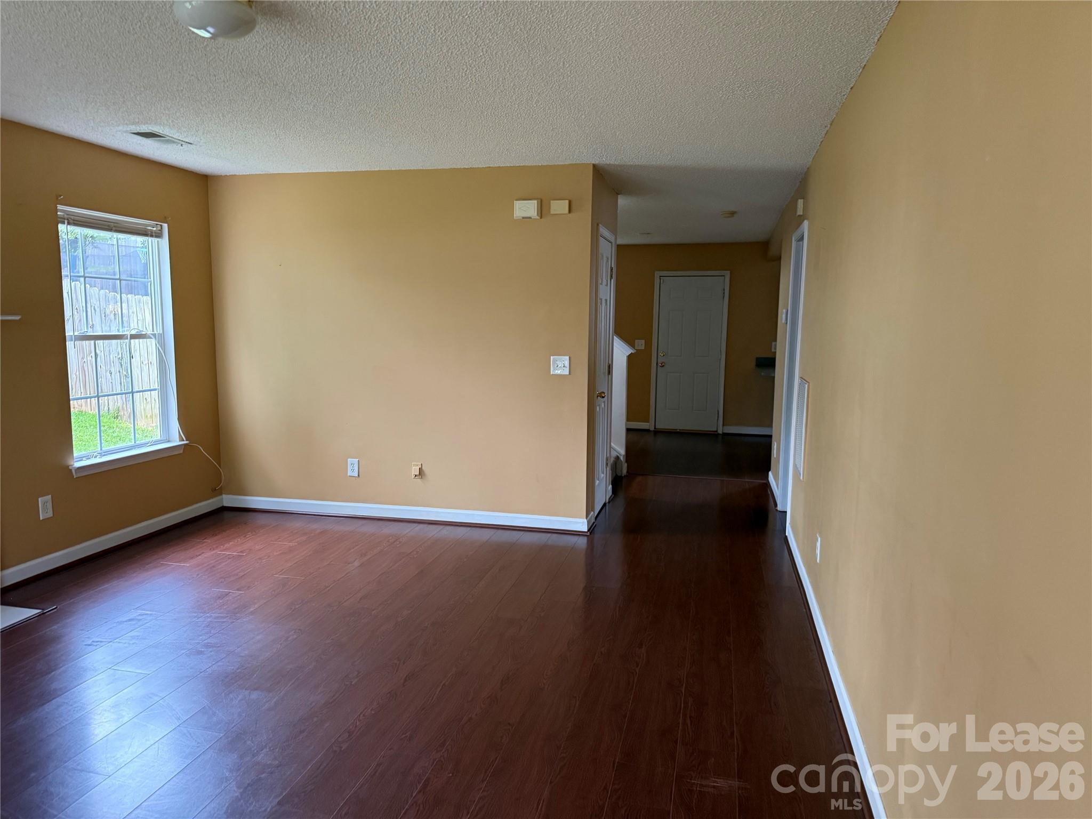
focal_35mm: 24
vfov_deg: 56.8
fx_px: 757
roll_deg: -2.0
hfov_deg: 71.6
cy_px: 410
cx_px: 546
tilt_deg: -7.2
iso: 500
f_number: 1.78
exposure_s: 1/60
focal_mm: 6.76
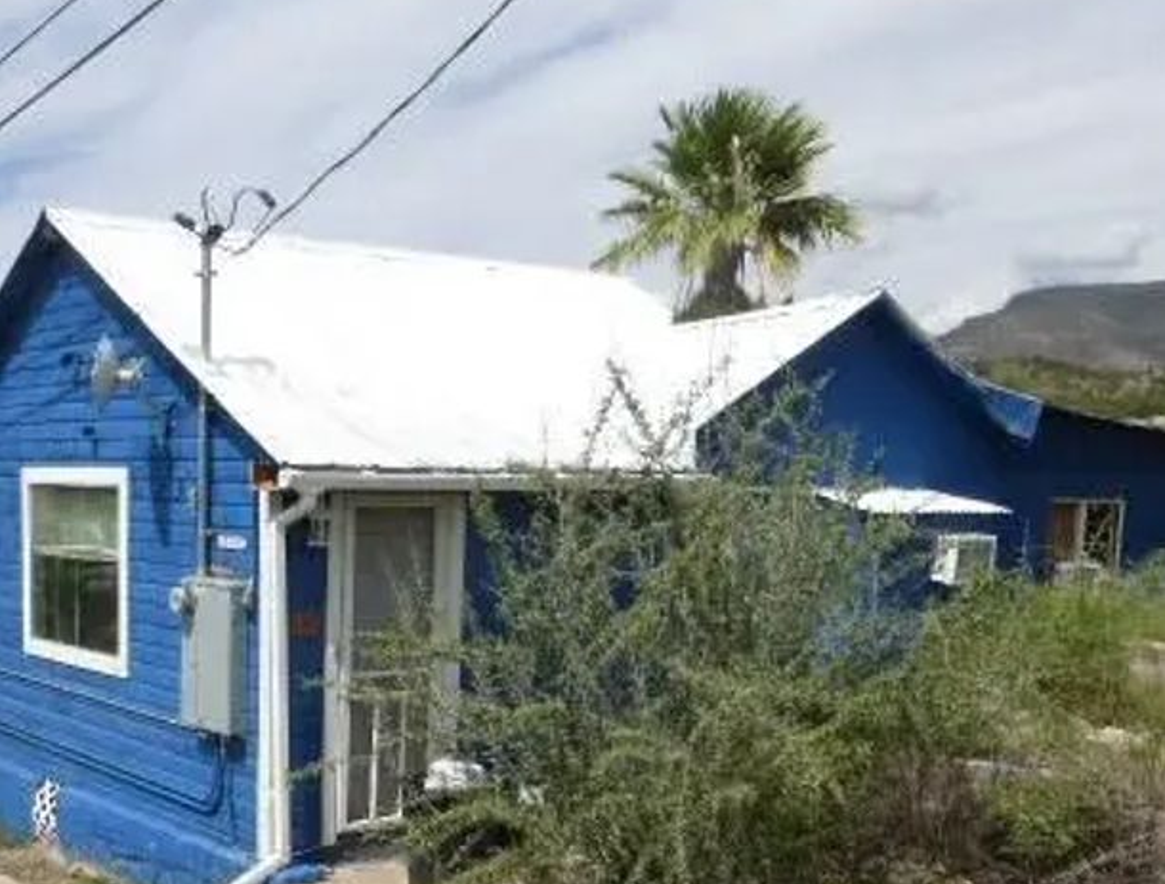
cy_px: 656
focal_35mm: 42
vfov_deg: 33.9
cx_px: 273
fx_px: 1420
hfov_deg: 43.0
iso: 100
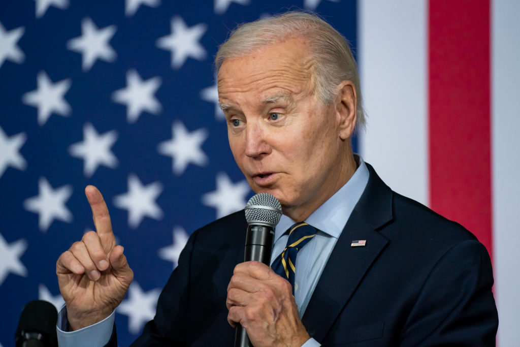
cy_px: 174
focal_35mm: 400
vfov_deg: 3.4
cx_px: 260
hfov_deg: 5.2
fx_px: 5778
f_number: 5.6
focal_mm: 400
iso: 4000
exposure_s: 1/400
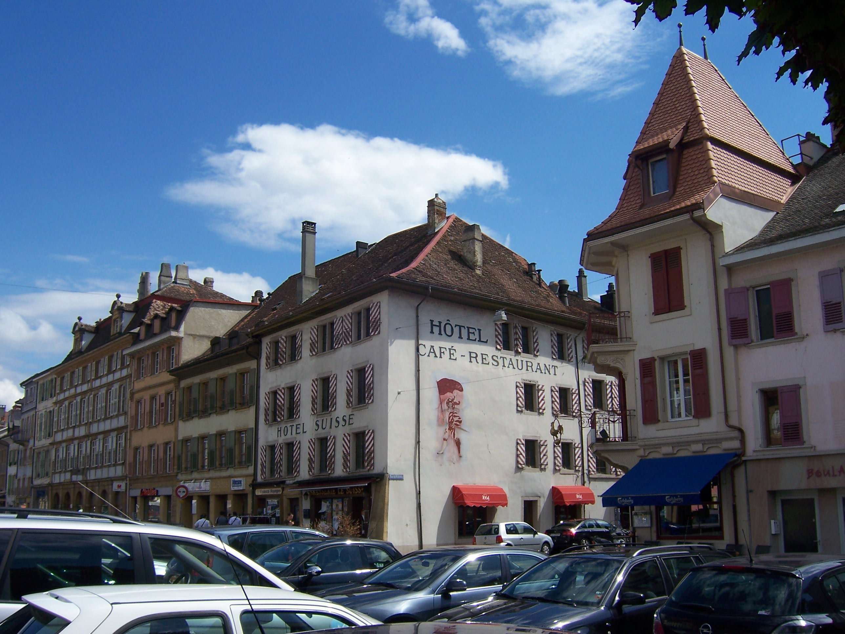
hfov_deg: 51.4
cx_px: 422
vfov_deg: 39.7
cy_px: 317
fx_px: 879
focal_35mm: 36
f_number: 4.5
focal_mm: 6.2
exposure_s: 1/640
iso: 80
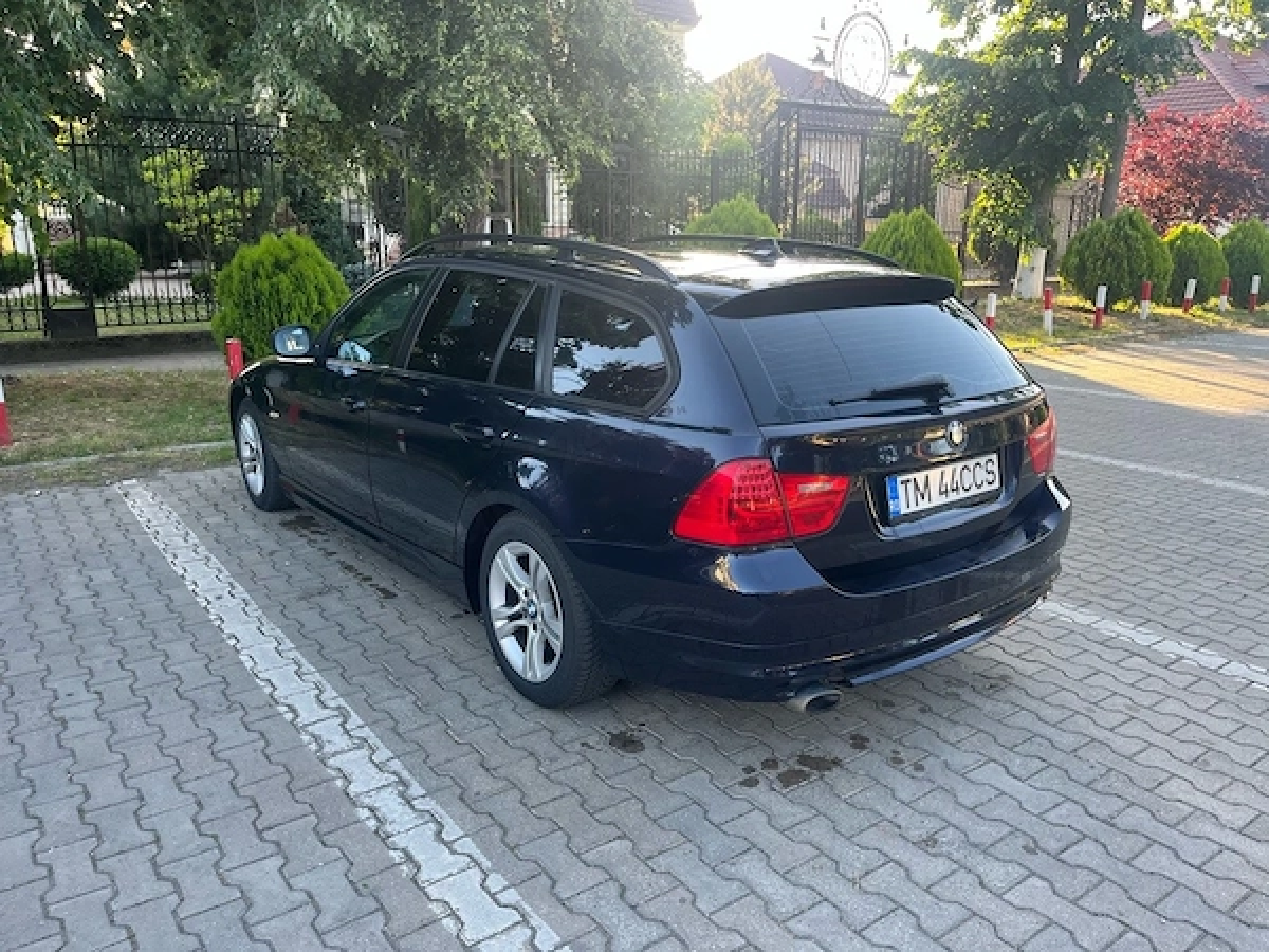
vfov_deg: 53.1
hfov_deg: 67.3
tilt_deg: -15.6
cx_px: 634
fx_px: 953
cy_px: 476
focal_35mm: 26
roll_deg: -0.7
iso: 32
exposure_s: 1/122
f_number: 1.6
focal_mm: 5.1
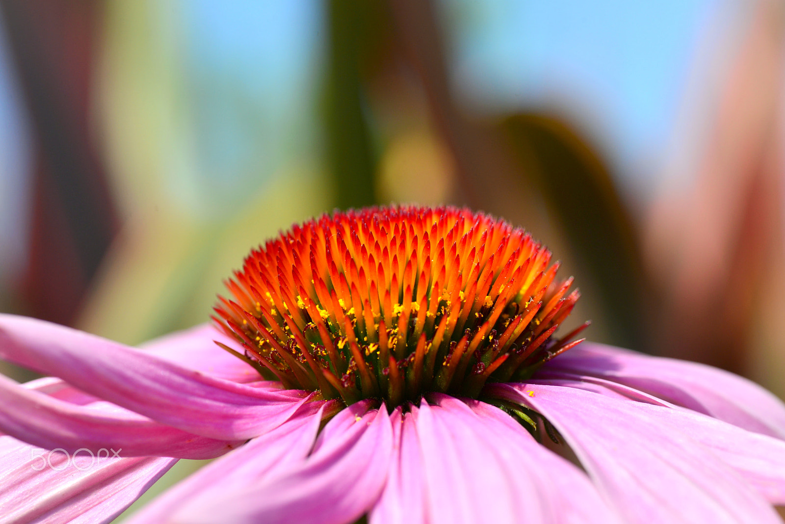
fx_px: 1963
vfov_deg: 15.2
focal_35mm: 90
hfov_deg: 22.6
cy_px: 262
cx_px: 392
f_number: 11
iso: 200
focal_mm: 90
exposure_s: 1/1000
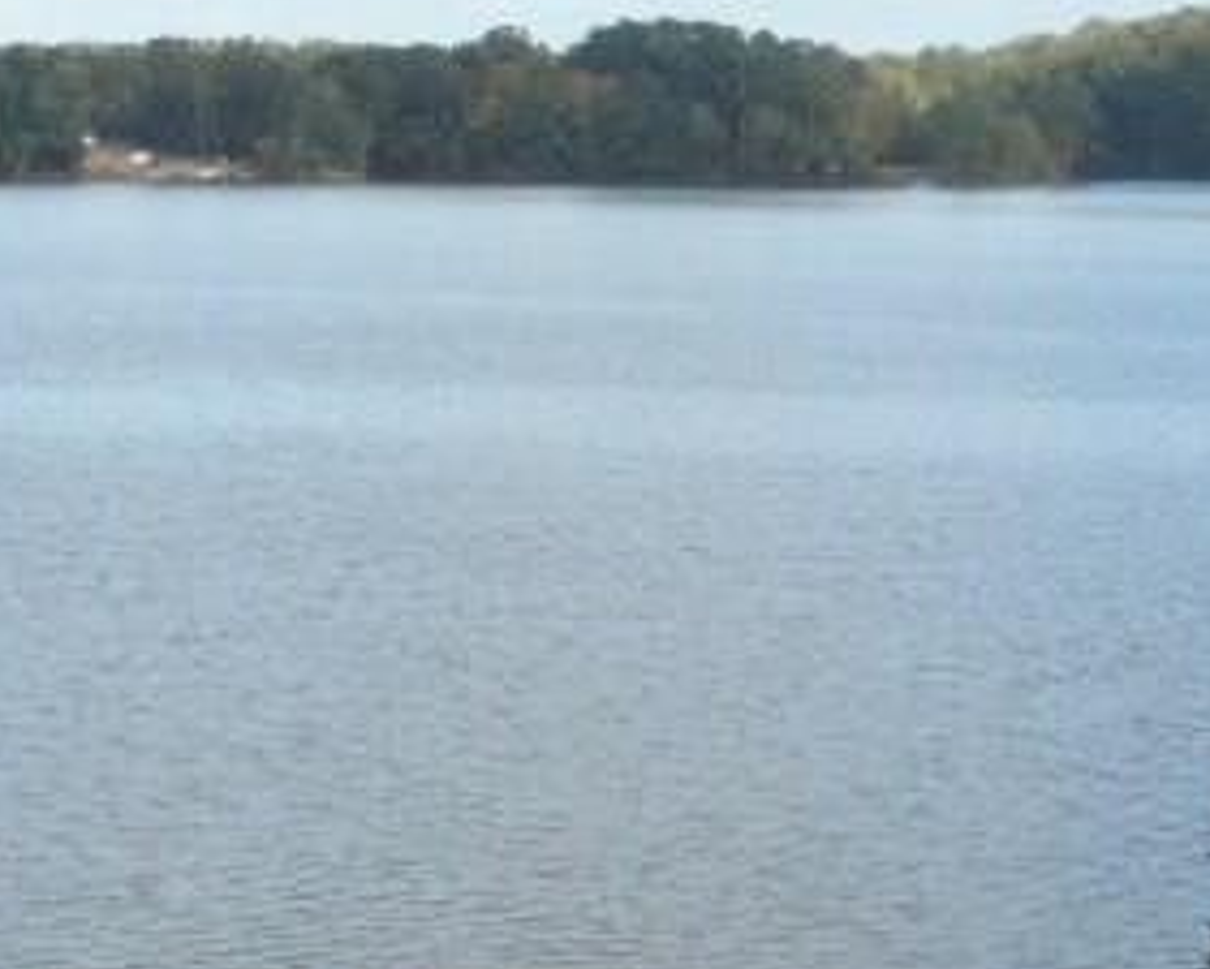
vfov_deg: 11.8
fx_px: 4693
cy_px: 482
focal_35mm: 131
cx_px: 366
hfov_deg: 14.7
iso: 80
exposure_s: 1/320
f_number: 5.1
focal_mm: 10.5
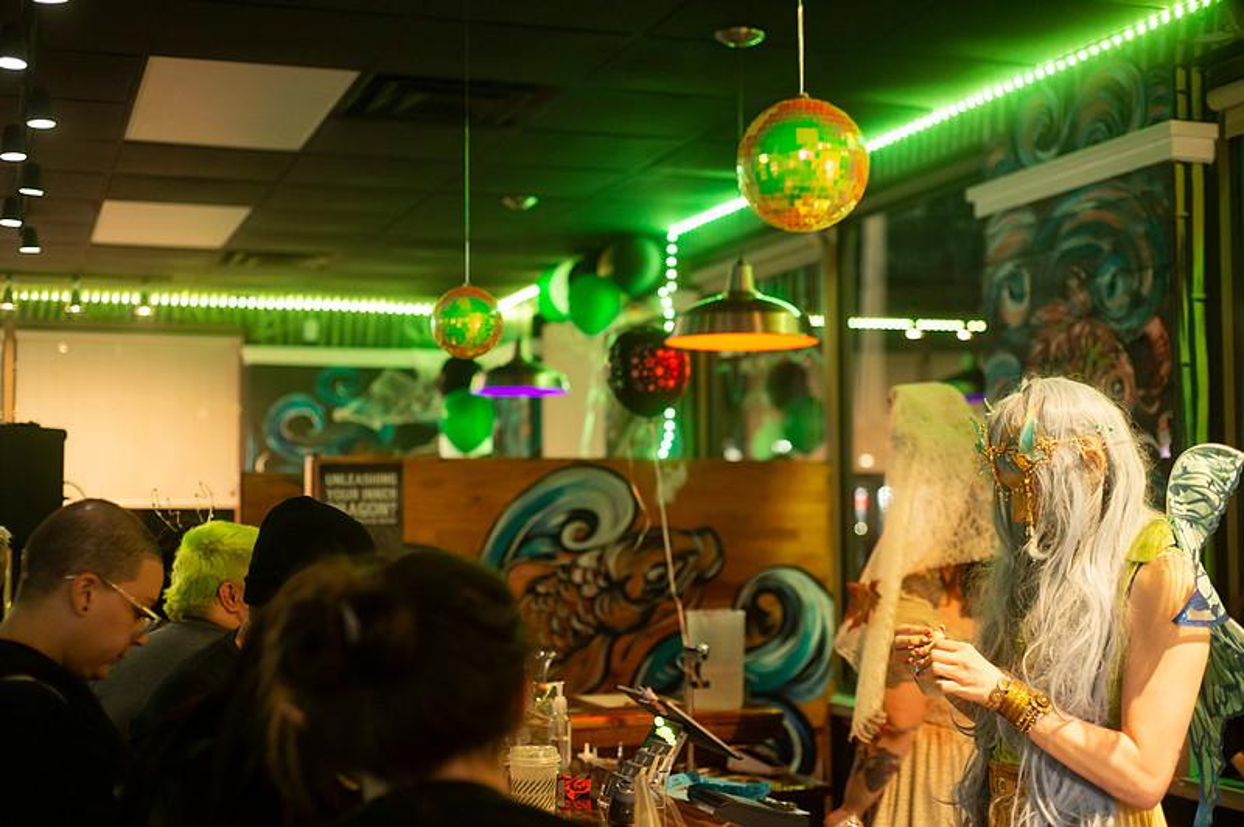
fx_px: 1726
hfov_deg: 39.6
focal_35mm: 50
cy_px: 414
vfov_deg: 26.9
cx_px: 622
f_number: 2.8
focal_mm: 50
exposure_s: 1/60
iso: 3200
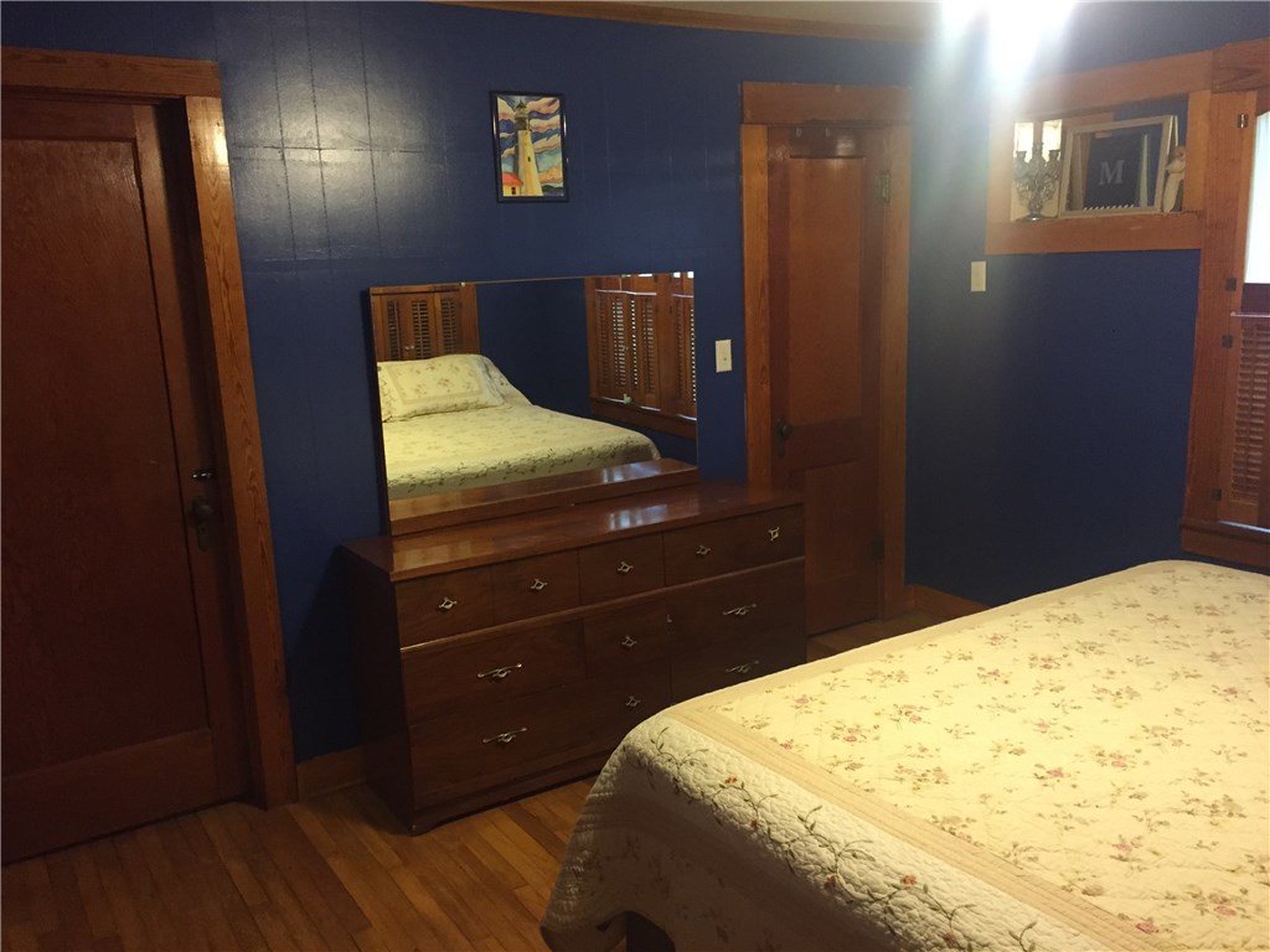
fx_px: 1064
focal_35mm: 29
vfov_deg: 48.2
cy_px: 476
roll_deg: +0.9
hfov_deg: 61.7
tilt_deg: -13.2
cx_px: 635
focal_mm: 4.15
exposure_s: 1/30
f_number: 2.2
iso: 250
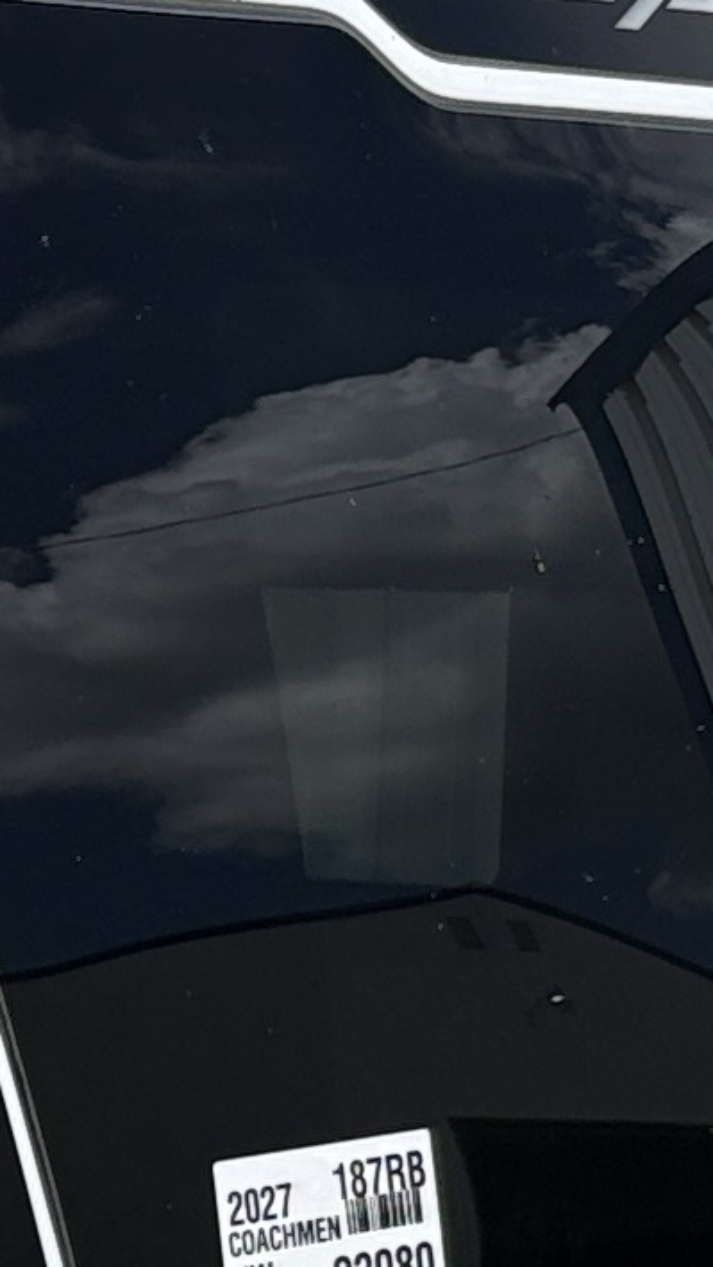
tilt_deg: -4.1
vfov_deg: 13.1
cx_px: -774
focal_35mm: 161
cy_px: 1328
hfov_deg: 7.2
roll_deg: +0.5
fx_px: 5409
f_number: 1.6
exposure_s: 1/6993
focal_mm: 5.96
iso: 50
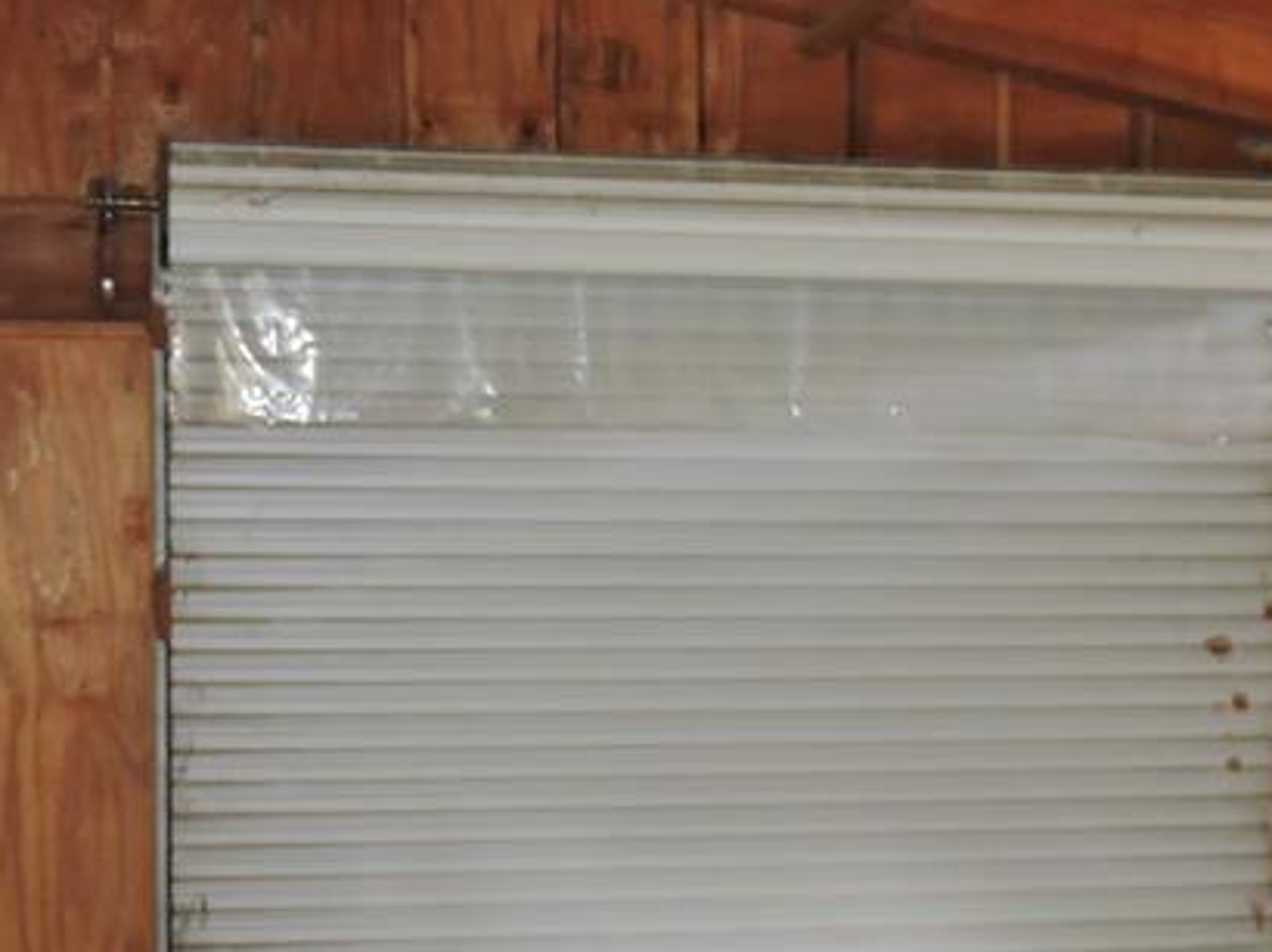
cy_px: 589
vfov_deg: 21.0
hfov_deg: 27.8
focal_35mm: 70
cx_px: 562
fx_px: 2571
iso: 560
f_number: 3.5
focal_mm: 5
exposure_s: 1/10
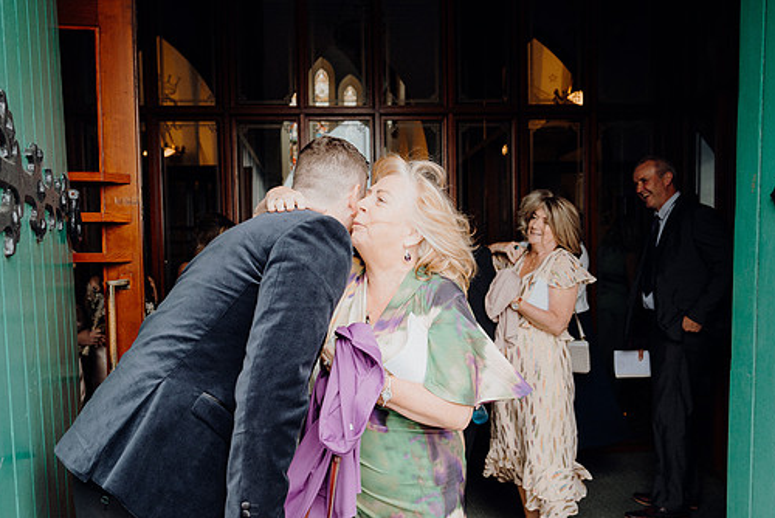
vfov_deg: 44.9
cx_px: 366
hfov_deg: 63.6
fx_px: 625
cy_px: 299
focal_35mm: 29
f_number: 3.5
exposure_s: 1/200
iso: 400
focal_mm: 25
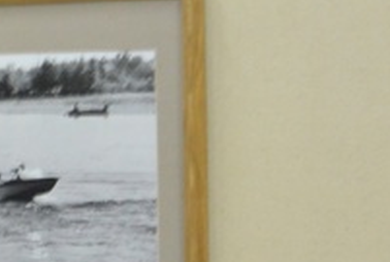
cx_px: -347
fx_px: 1857
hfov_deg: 11.1
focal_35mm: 171
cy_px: 66
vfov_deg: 8.1
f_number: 4.2
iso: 800
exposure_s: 1/25
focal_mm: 16.1
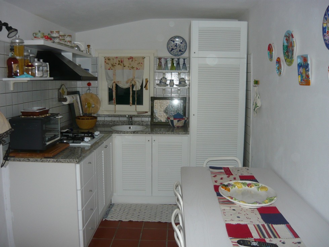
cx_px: 164
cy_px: 124
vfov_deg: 42.9
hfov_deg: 55.4
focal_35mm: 33
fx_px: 314
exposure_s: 1/30
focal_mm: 5.5
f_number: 2.8
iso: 125
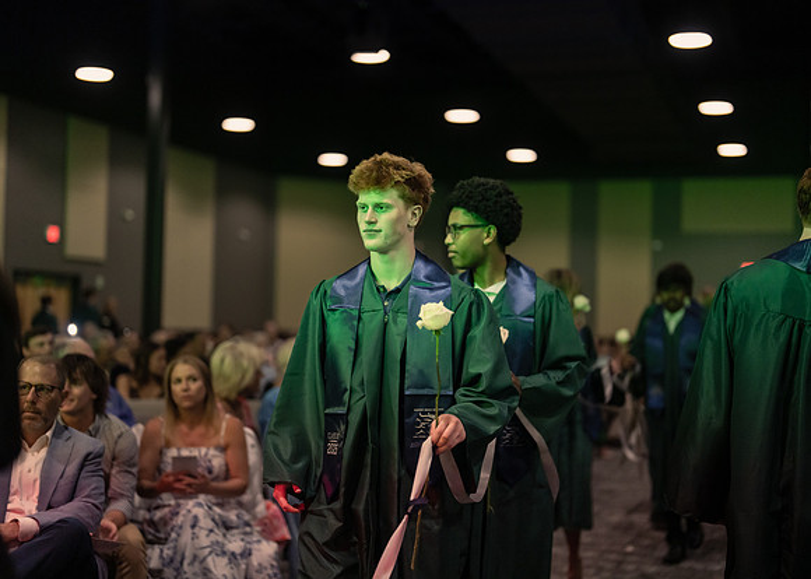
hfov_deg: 36.7
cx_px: 406
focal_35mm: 53
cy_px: 290
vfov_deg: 26.6
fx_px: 1223
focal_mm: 50
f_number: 1.2
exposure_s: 1/500
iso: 1250
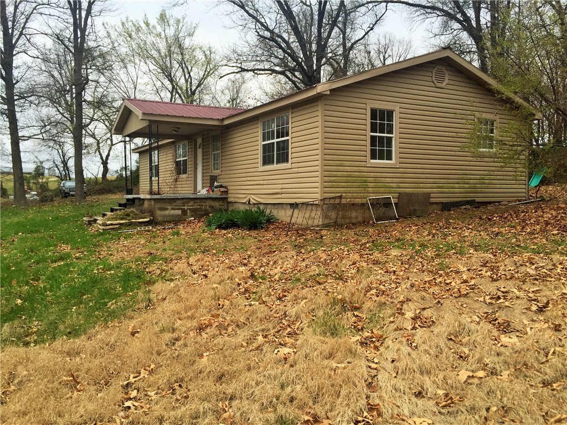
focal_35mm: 29
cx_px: 284
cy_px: 212
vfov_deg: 48.2
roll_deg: -0.6
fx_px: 475
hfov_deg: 61.7
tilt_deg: -2.0
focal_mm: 4.15
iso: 32
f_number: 2.2
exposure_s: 1/243
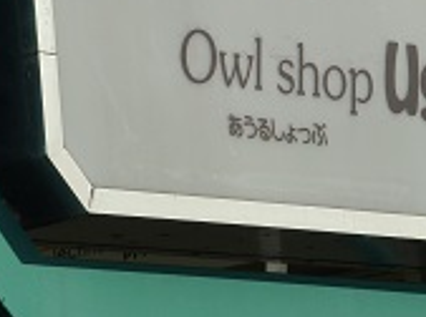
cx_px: 353
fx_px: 4298
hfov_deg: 5.7
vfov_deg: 4.2
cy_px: 62
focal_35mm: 350
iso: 125
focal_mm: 24.1
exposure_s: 1/1000
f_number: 5.6
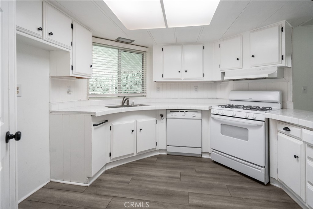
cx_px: 156
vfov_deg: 73.8
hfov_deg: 96.7
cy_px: 104
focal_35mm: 16
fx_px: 139
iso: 2500
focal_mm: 16
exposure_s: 1/100
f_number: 4
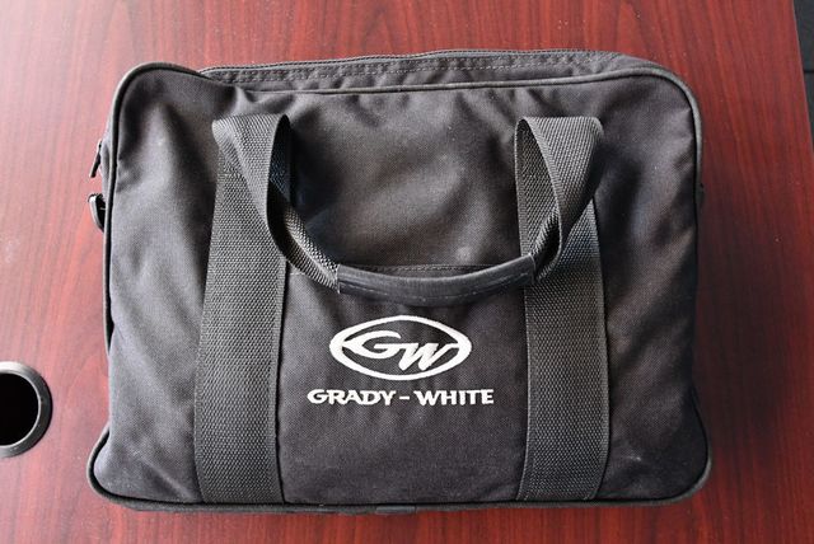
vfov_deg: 36.9
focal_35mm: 36
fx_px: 815
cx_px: 407
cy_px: 272
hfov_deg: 53.1
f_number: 3.5
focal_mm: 18
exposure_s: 1/125
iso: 2500
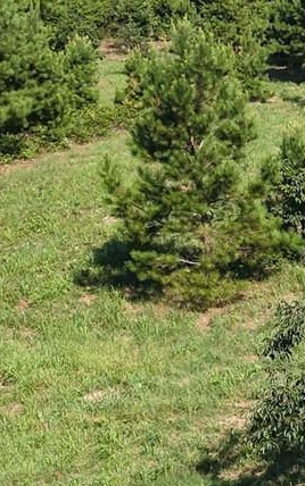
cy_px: 382
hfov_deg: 10.6
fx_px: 1514
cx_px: 608
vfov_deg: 18.1
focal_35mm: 114
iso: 150
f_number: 1.8
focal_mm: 8.67
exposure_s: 1/2500
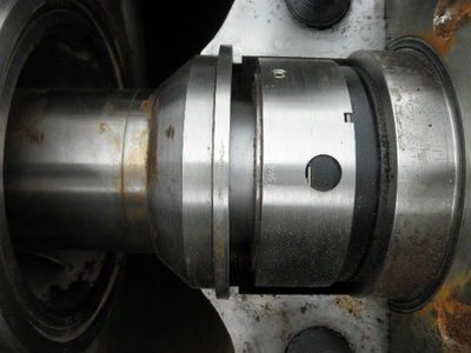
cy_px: 176
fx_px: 381
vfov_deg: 49.7
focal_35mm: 28
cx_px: 236
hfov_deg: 63.4
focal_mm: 5
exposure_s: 1/100
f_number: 3
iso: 64
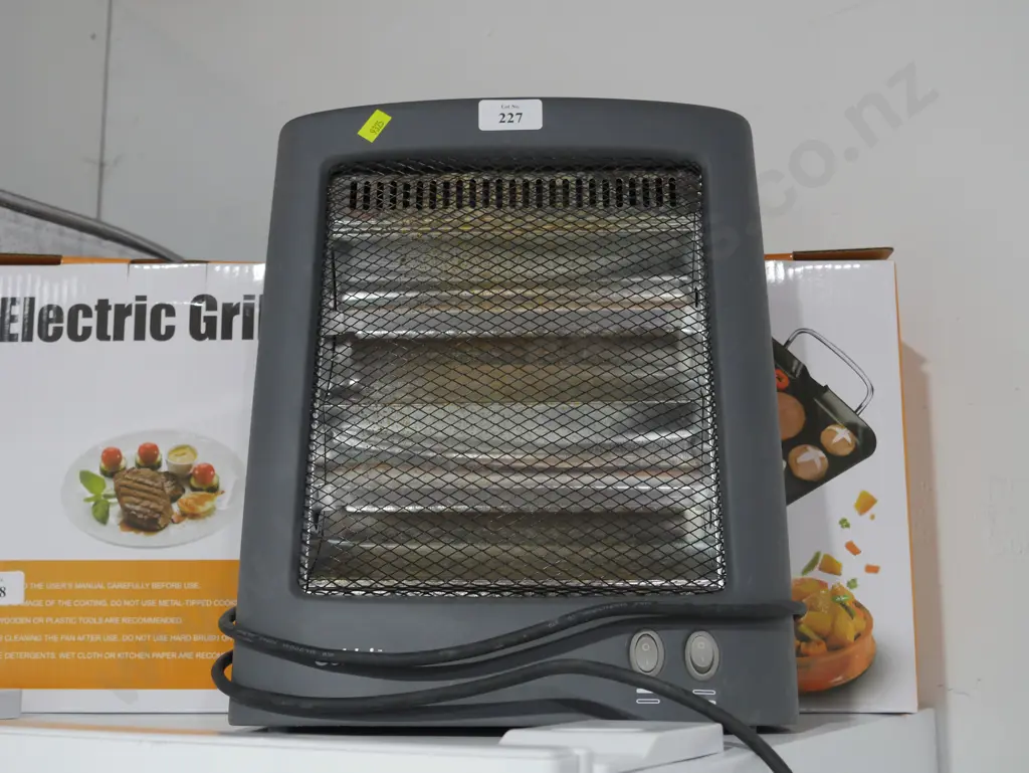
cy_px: 386
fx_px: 1309
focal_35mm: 44
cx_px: 514
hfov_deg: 42.9
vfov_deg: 32.9
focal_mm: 22
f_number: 4.7
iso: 1250
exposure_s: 1/60
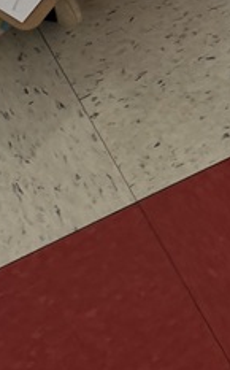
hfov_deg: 11.6
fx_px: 1127
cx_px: 59
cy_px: -183
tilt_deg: -45.5
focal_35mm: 112
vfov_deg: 16.9
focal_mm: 6.76
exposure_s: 1/60
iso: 125
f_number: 1.78
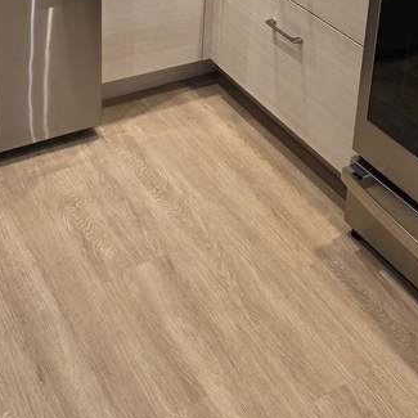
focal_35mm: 60
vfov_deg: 26.1
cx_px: 188
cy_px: -59
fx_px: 820
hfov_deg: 28.6
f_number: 1.7
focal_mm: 6.3
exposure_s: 1/120
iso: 200
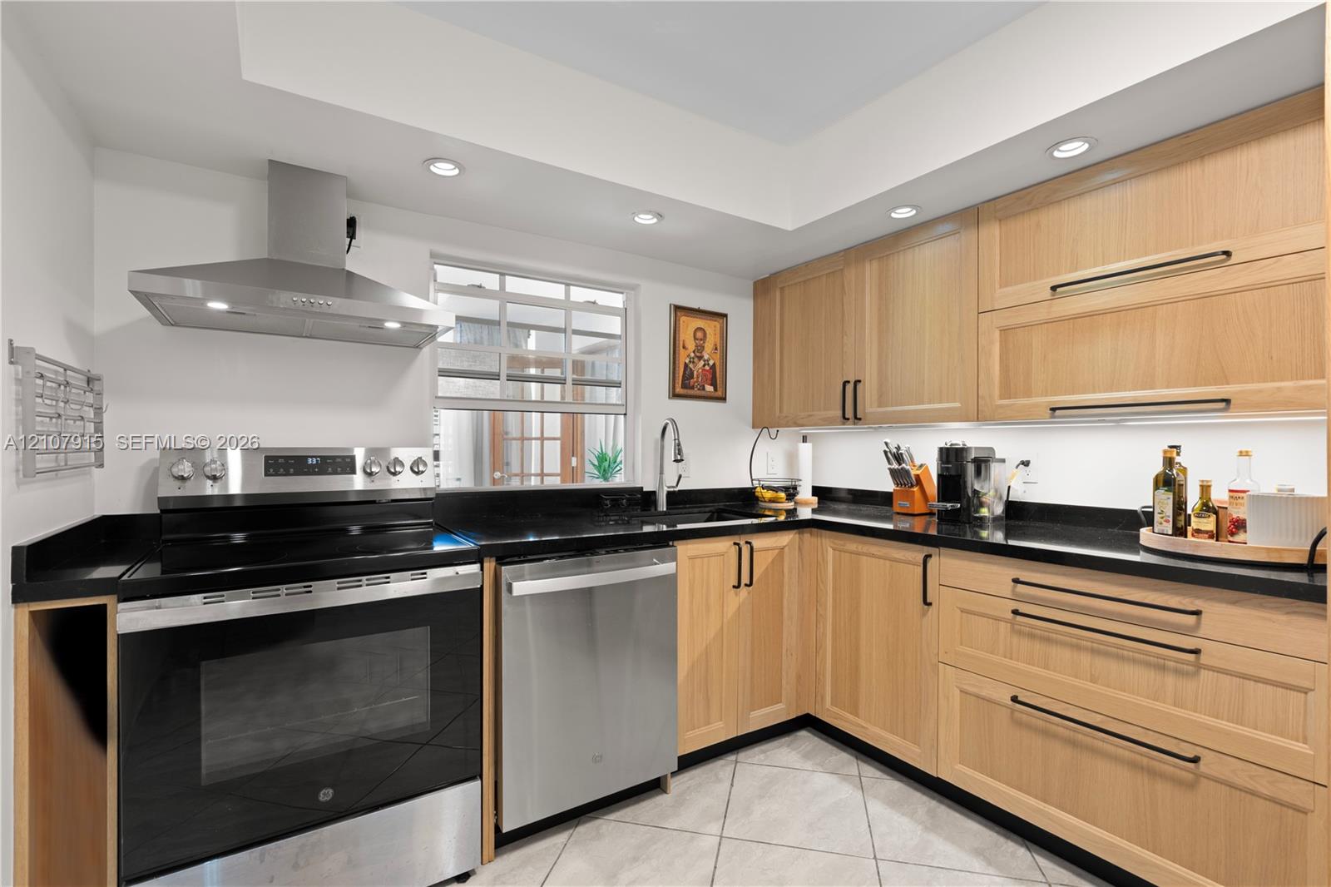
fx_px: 591
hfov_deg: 96.7
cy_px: 444
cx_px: 666
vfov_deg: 73.7
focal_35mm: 16
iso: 200
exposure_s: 1/1.25
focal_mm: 16
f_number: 8
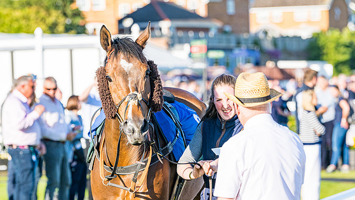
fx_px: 2249
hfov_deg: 9.0
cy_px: 139
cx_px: 213
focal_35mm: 239
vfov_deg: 5.1
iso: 200
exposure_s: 1/1250
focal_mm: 160
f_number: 5
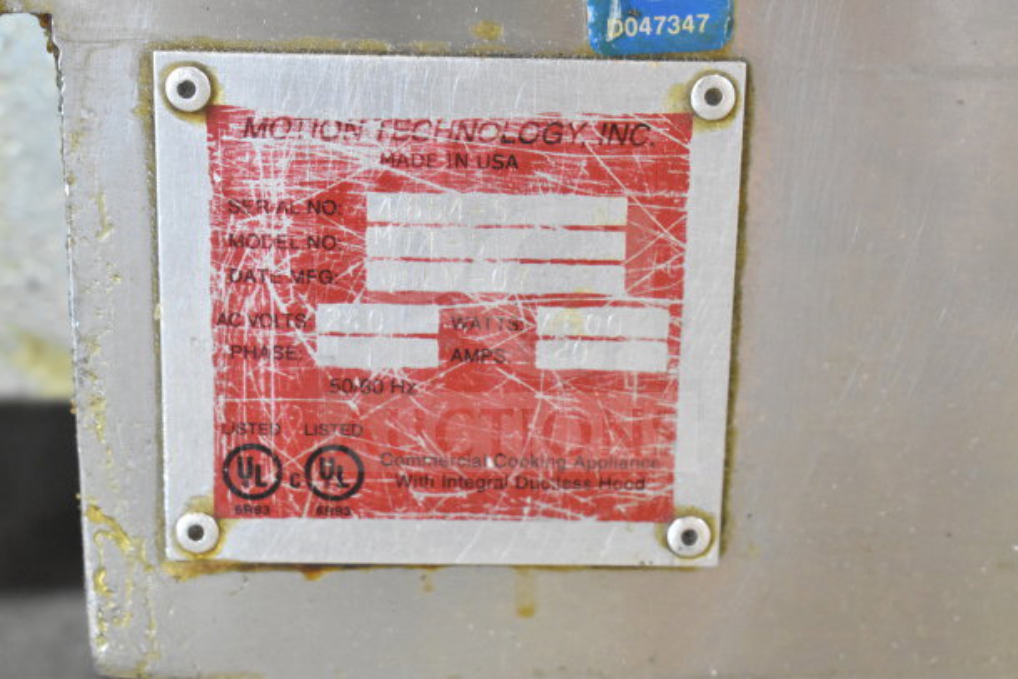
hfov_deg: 28.1
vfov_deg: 18.9
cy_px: 340
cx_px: 509
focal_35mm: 72
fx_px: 2036
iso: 4000
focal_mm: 48
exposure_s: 1/80
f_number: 5.3
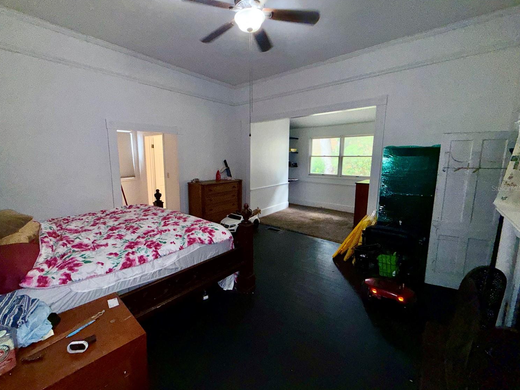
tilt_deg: -8.0
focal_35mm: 15
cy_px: 188
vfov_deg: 81.7
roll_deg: +0.2
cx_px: 246
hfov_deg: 98.1
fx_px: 225
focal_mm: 2.22
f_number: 2.2
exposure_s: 1/61
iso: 80
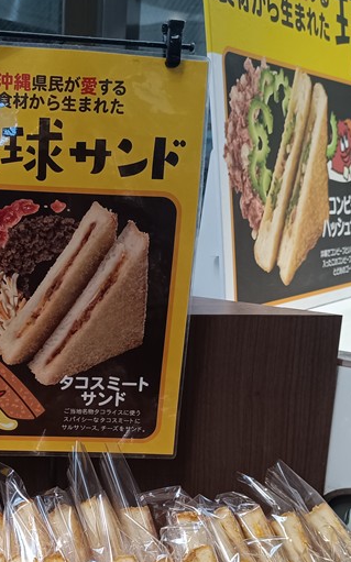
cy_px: 408
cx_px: 55
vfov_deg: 38.7
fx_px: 781
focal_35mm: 51
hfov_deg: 24.8
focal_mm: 6.14
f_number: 1.65
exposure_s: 1/100
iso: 398
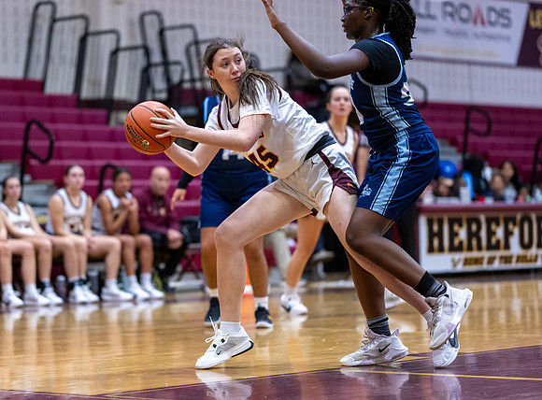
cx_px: 210
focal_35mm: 120
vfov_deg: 12.2
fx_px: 1864
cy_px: 202
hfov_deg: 16.5
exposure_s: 1/1250
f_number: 1.8
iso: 2200
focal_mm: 85
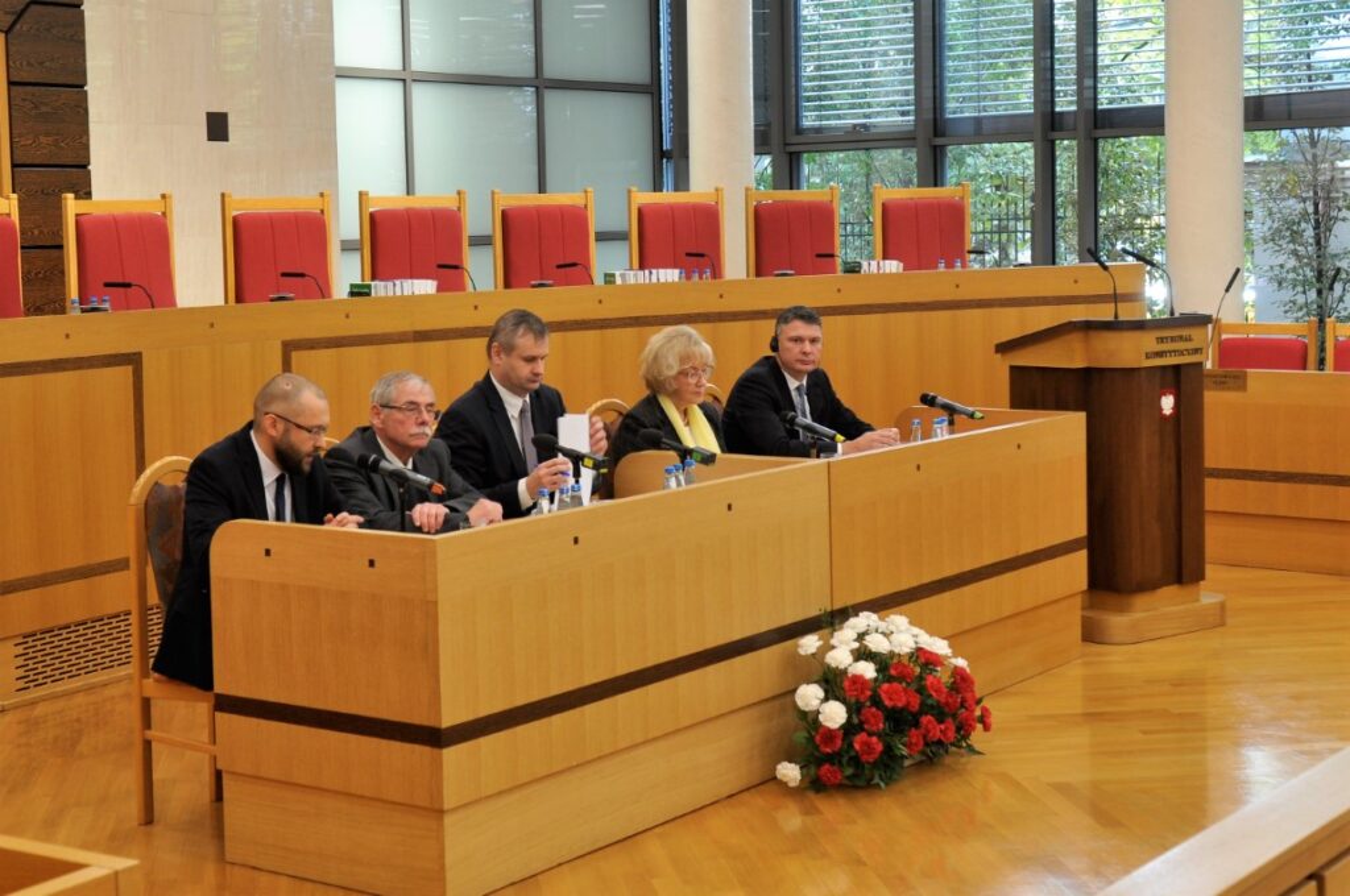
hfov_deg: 48.0
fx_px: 1517
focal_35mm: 40
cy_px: 448
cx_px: 675
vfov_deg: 32.9
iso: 250
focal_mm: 27
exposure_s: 1/30
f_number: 5.6
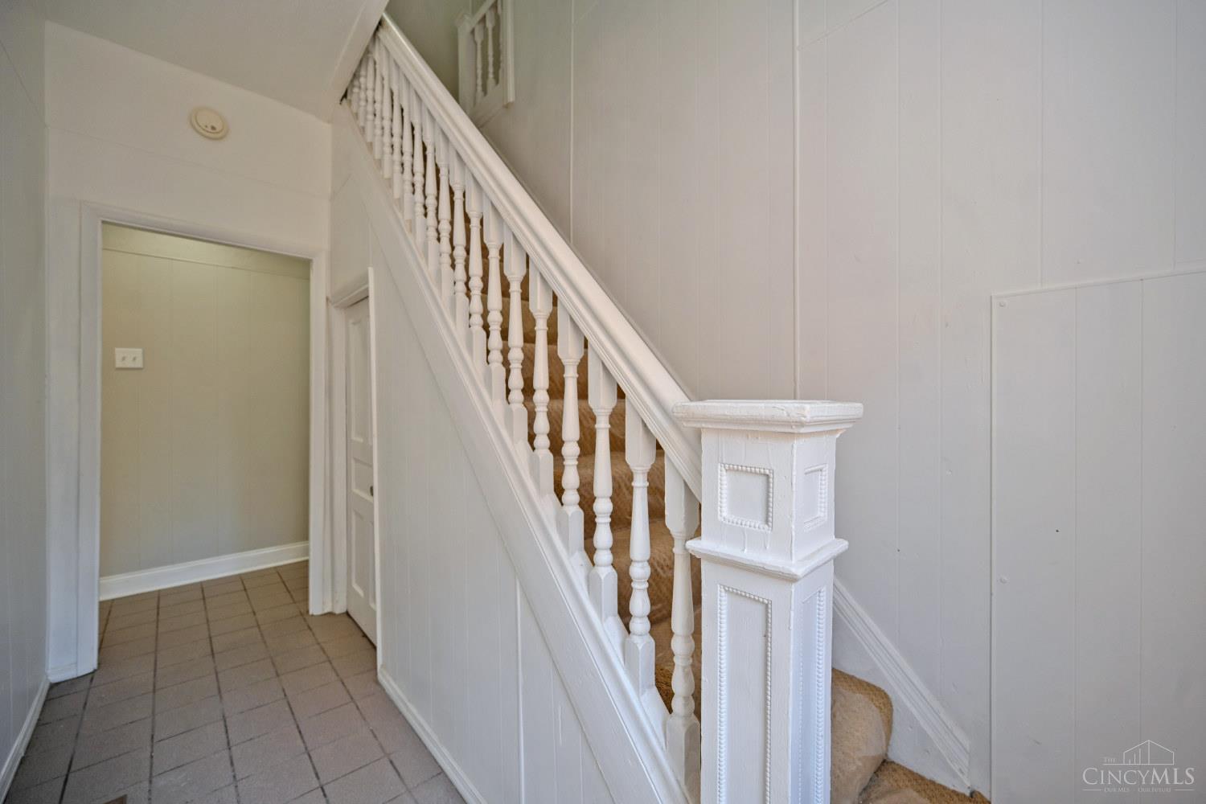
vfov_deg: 81.2
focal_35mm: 14
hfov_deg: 104.3
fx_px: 469
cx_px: 603
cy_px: 402
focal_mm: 14
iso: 200
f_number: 4
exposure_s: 1/60
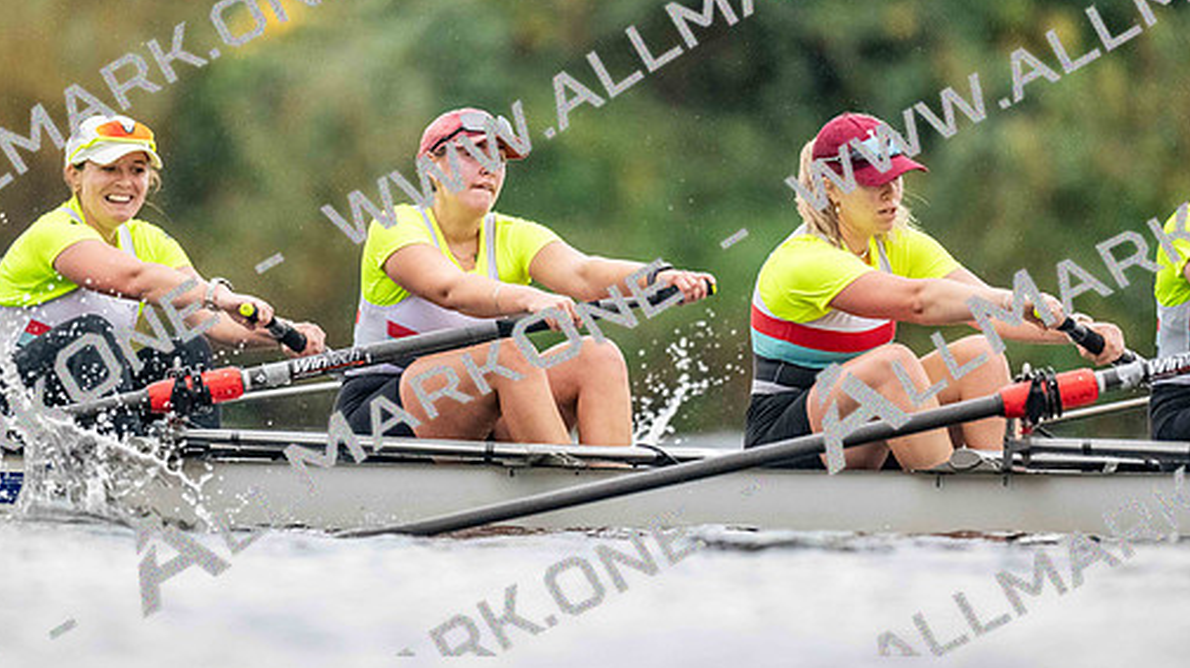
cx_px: 614
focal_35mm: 724
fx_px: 22835
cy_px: 251
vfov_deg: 1.7
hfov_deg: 3.0
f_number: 4
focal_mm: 600
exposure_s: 1/2500
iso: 5600
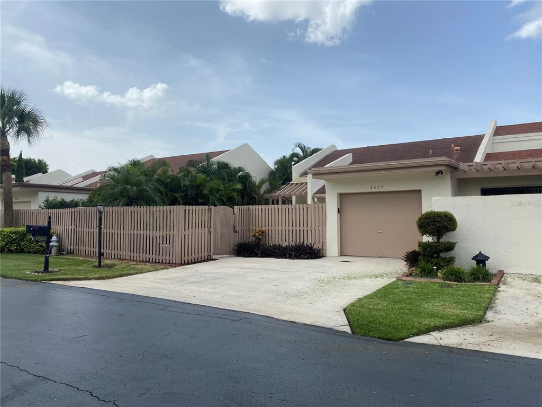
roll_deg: +0.4
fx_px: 407
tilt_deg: +1.3
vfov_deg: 53.1
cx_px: 271
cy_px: 204
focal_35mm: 26
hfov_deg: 67.3
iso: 32
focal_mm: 4.25
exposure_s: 1/3610
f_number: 1.8
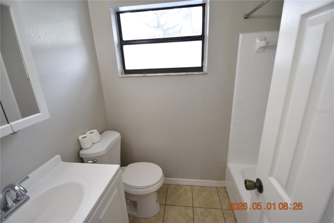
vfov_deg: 77.3
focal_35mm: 15
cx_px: 167
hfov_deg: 100.4
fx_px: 139
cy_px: 112
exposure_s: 1/180
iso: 800
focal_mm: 10
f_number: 3.5
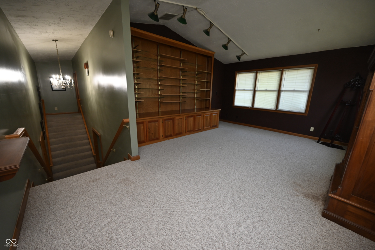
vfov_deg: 81.3
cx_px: 188
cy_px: 125
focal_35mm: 14
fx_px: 146
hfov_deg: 104.2
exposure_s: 1/60
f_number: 4
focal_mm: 14
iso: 720
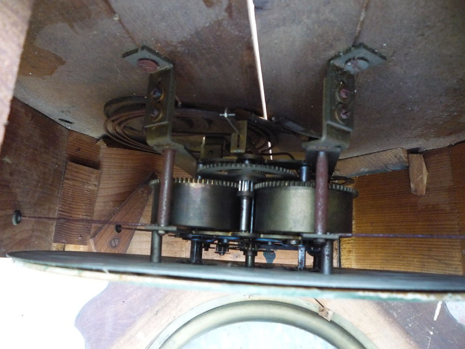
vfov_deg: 46.8
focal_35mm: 30
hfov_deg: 60.0
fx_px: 403
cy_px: 174
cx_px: 232
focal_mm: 5.2
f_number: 3.3
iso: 400
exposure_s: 1/25
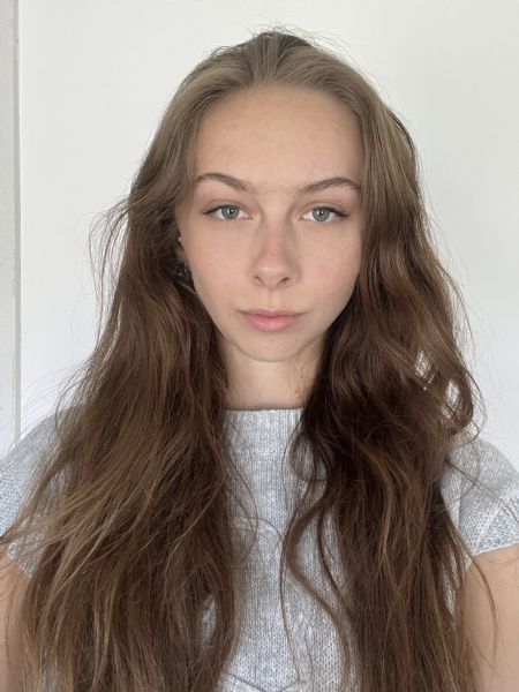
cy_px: 346
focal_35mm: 30
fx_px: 600
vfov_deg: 60.0
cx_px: 260
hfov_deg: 46.8
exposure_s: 1/60
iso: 125
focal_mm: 2.71
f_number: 2.2
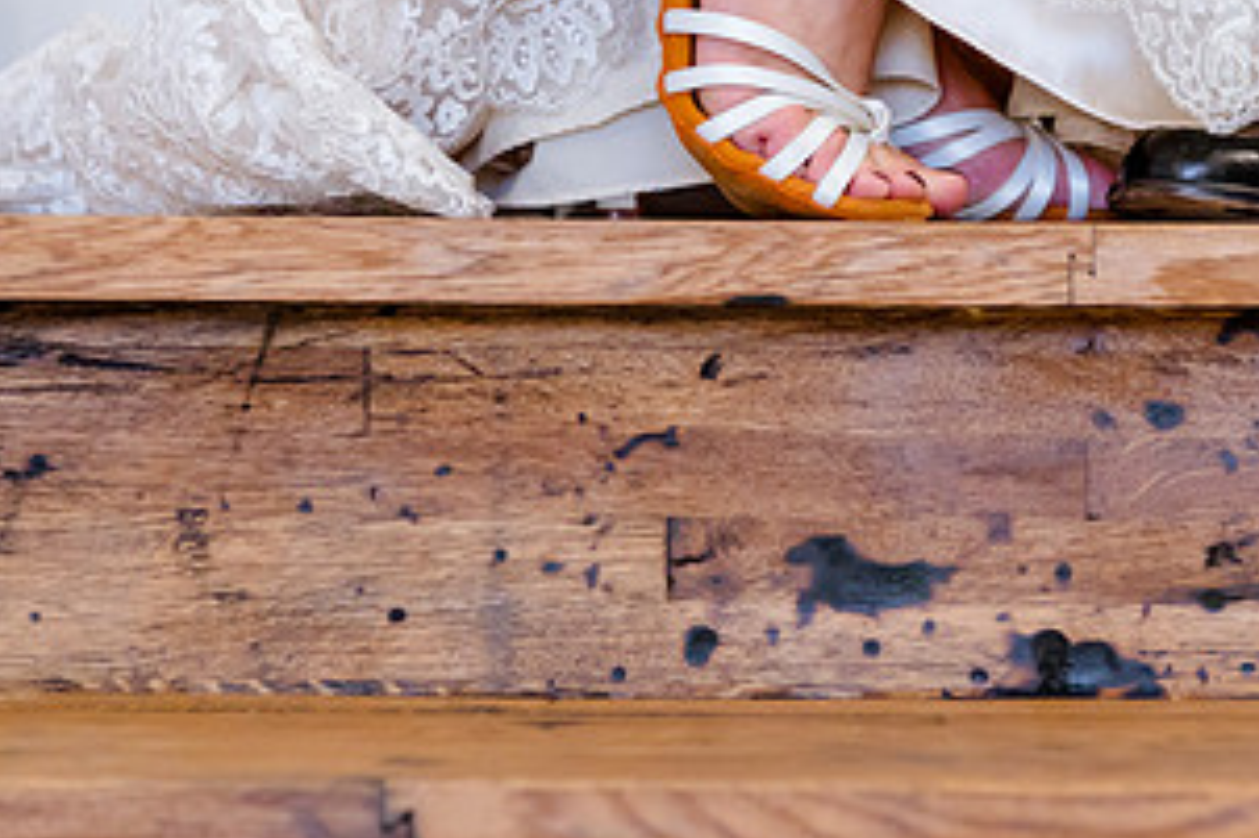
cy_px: 114
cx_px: 1276
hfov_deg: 12.5
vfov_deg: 8.4
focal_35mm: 163
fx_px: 5697
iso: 3200
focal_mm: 78
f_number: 4
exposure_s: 1/400
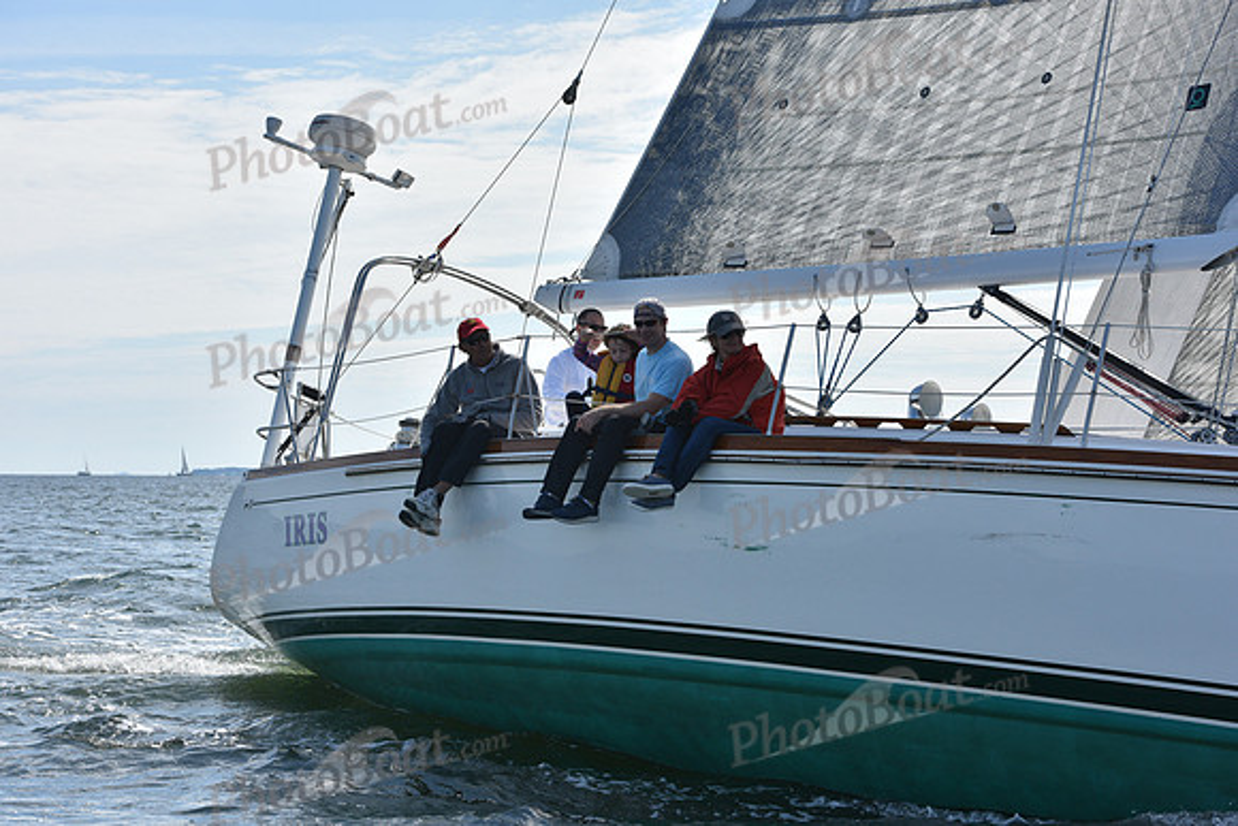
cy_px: 413
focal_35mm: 85
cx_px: 619
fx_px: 2924
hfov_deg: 23.9
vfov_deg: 16.1
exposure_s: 1/1000
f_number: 9
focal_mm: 85
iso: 320
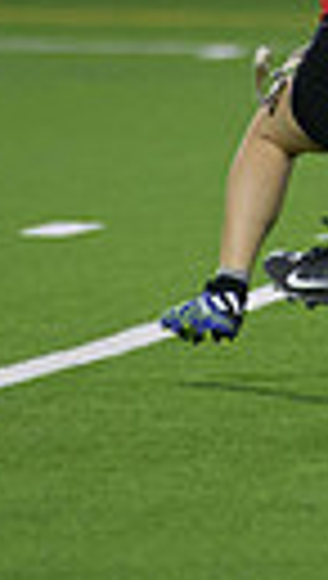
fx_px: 12698
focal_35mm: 825
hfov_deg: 1.5
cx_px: 481
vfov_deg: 2.6
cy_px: -214
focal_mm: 175
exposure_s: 1/640
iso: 2500
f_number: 2.8
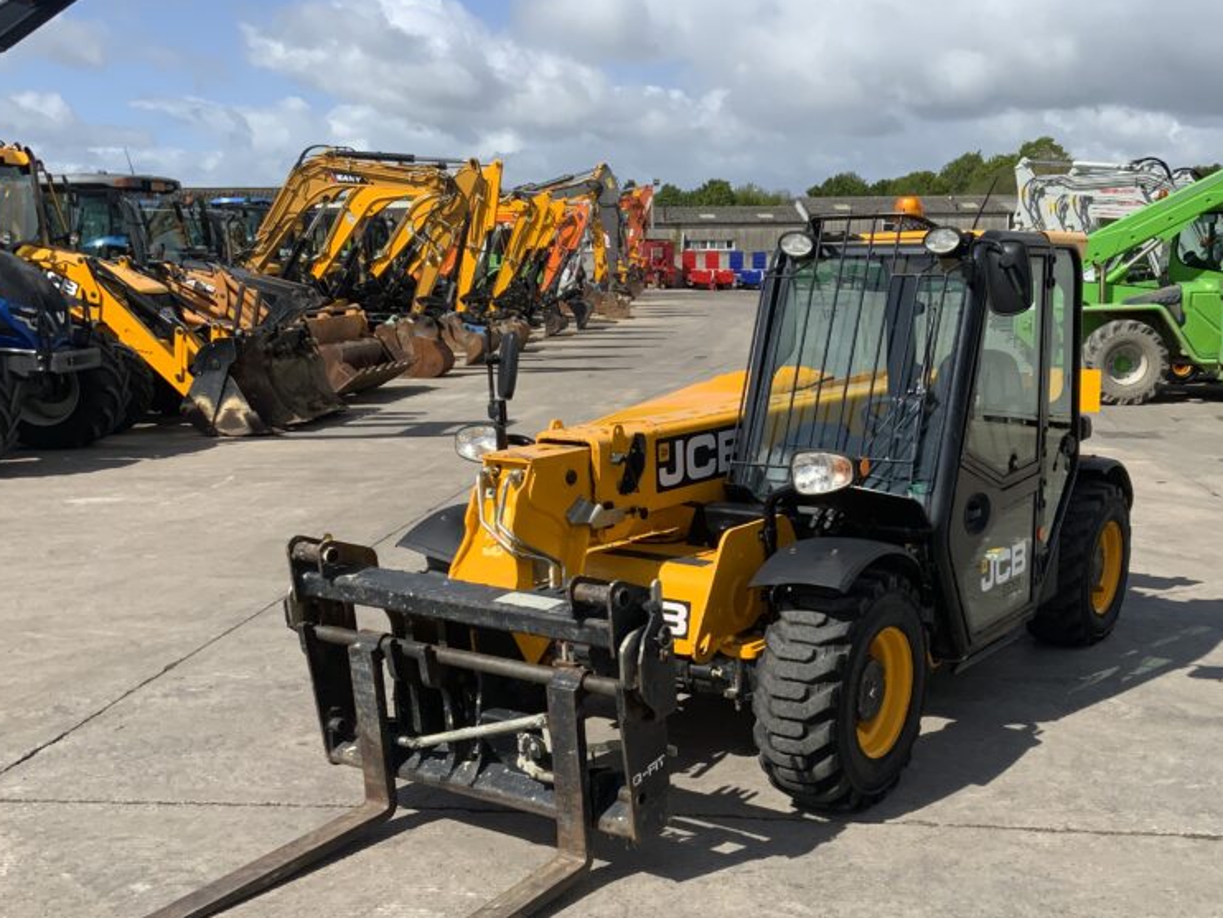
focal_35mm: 40
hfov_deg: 46.5
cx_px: 747
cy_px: 547
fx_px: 1414
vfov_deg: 35.9
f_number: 1.8
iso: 16
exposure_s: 1/2320
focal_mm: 3
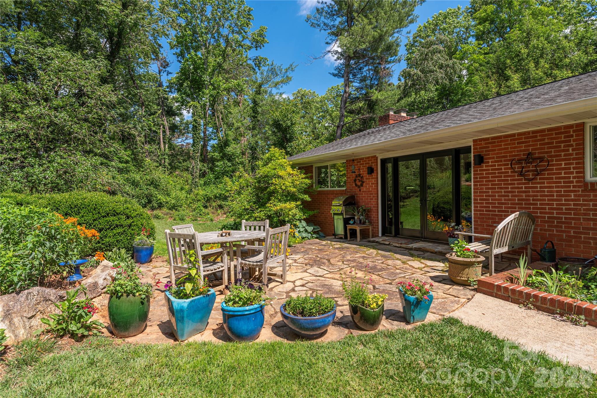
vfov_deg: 64.6
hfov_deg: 86.9
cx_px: 298
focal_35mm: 19
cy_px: 199
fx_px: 315
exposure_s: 1/1250
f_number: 8
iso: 320
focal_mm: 19
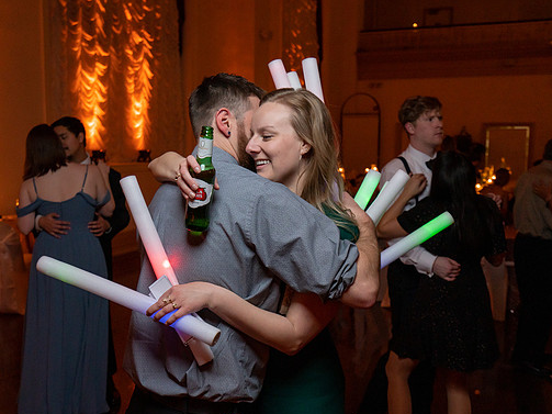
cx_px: 239
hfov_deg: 46.7
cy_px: 211
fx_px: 638
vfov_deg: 35.9
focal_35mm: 40
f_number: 4
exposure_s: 1/200
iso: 2000
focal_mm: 35
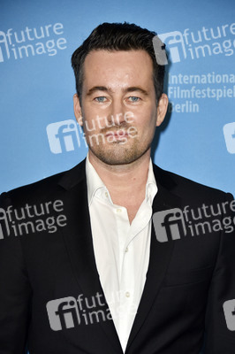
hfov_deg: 10.1
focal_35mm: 135
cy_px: 177
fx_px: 1324
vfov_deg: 15.2
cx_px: 118
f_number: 5.6
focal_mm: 135
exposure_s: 1/125
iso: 640
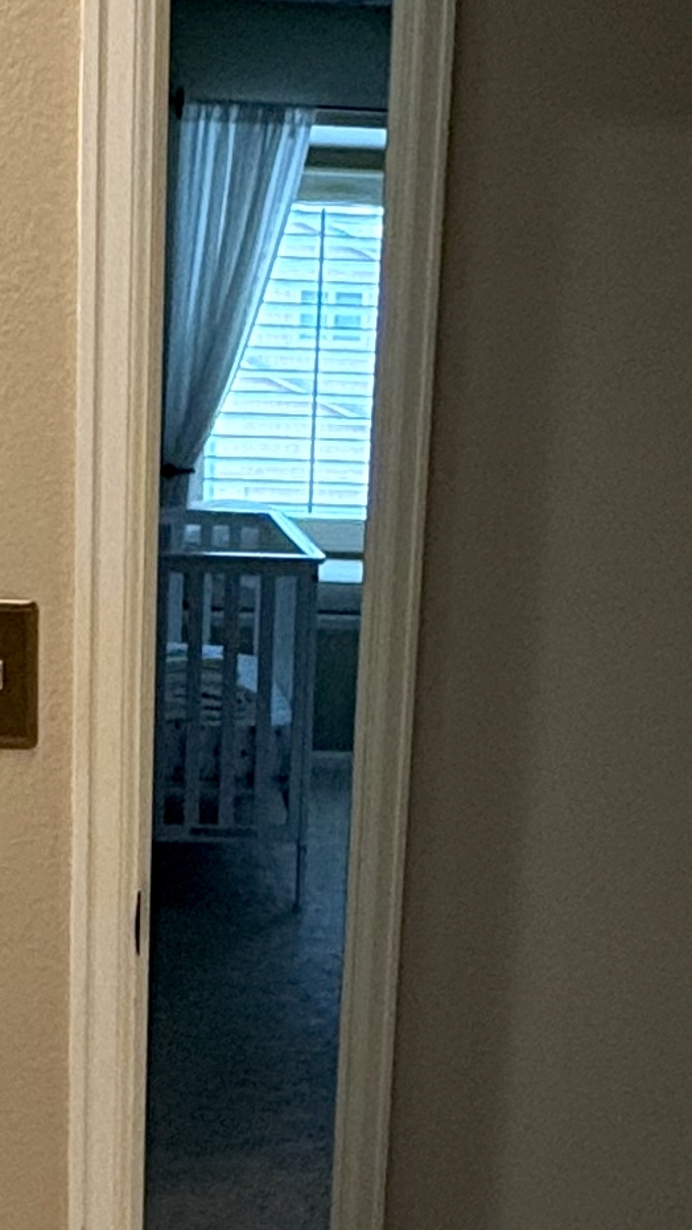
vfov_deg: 31.3
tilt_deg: -16.0
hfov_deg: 18.2
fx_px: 2154
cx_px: 276
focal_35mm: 66
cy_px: 937
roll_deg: -2.6
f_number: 2.2
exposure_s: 1/60
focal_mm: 2.22
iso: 400
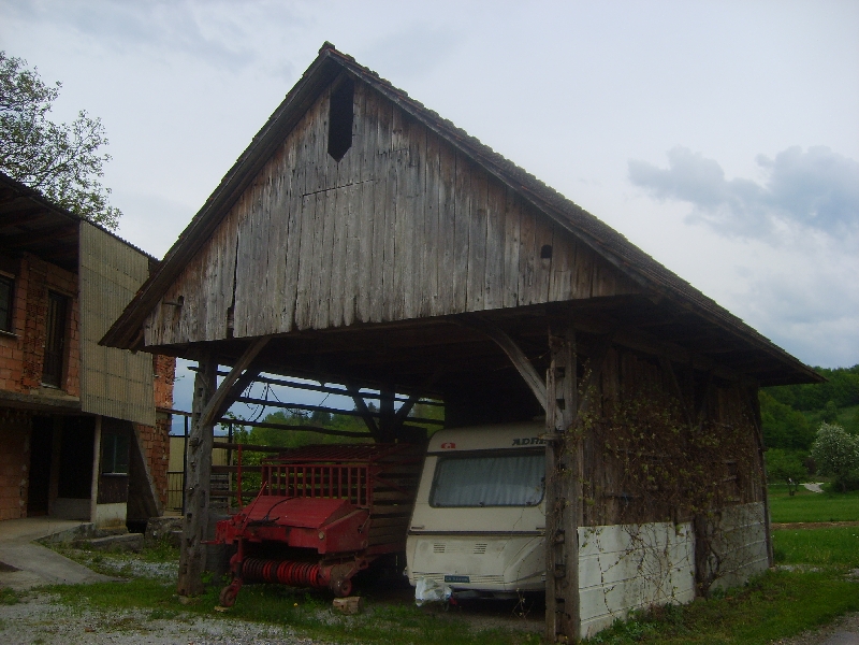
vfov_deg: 40.7
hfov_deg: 52.6
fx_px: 869
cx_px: 430
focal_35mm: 35
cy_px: 322
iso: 50
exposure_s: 1/250
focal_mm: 5.8
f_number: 2.8
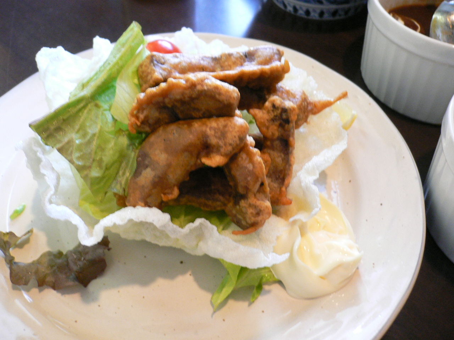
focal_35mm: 35
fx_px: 459
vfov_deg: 40.7
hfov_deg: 52.6
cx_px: 227
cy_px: 170
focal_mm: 5.8
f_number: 2.8
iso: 200
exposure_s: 1/13
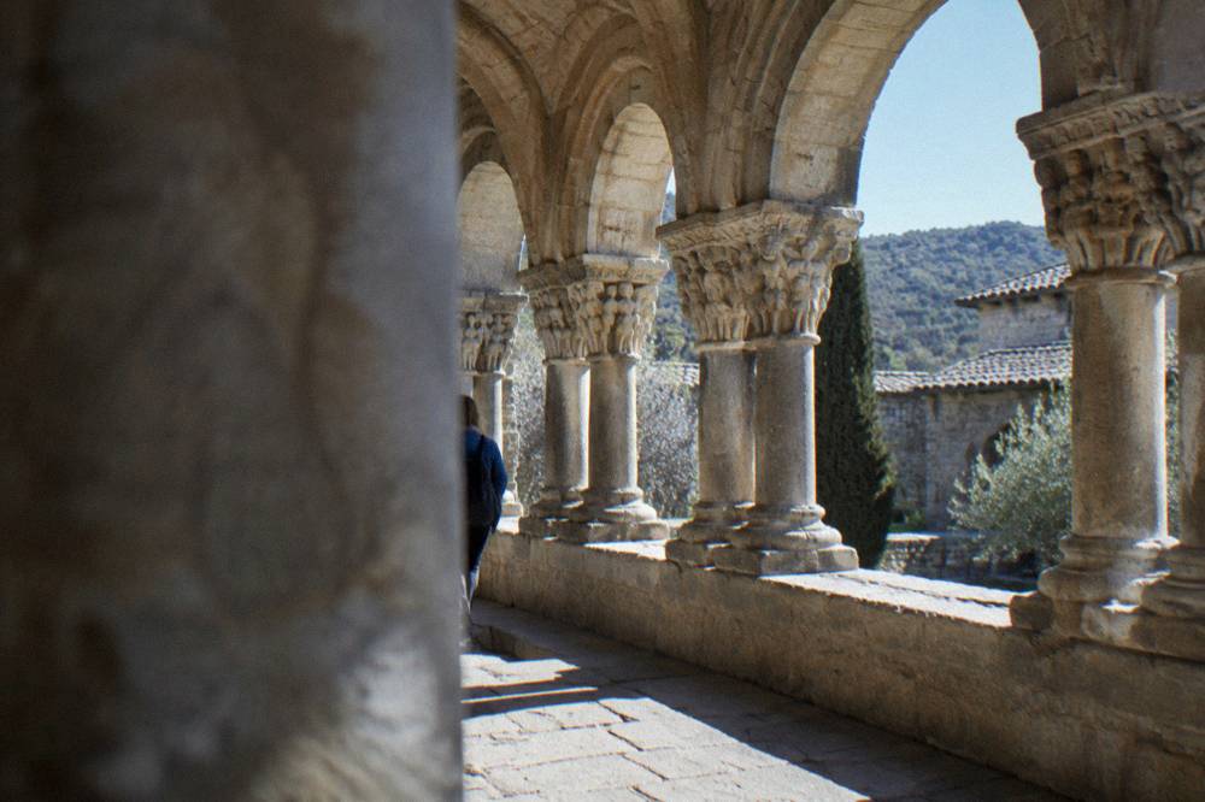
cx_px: 602
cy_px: 401
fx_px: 1338
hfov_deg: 48.5
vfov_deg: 33.4
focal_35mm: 40
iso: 320
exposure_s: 1/80
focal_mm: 40
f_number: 11
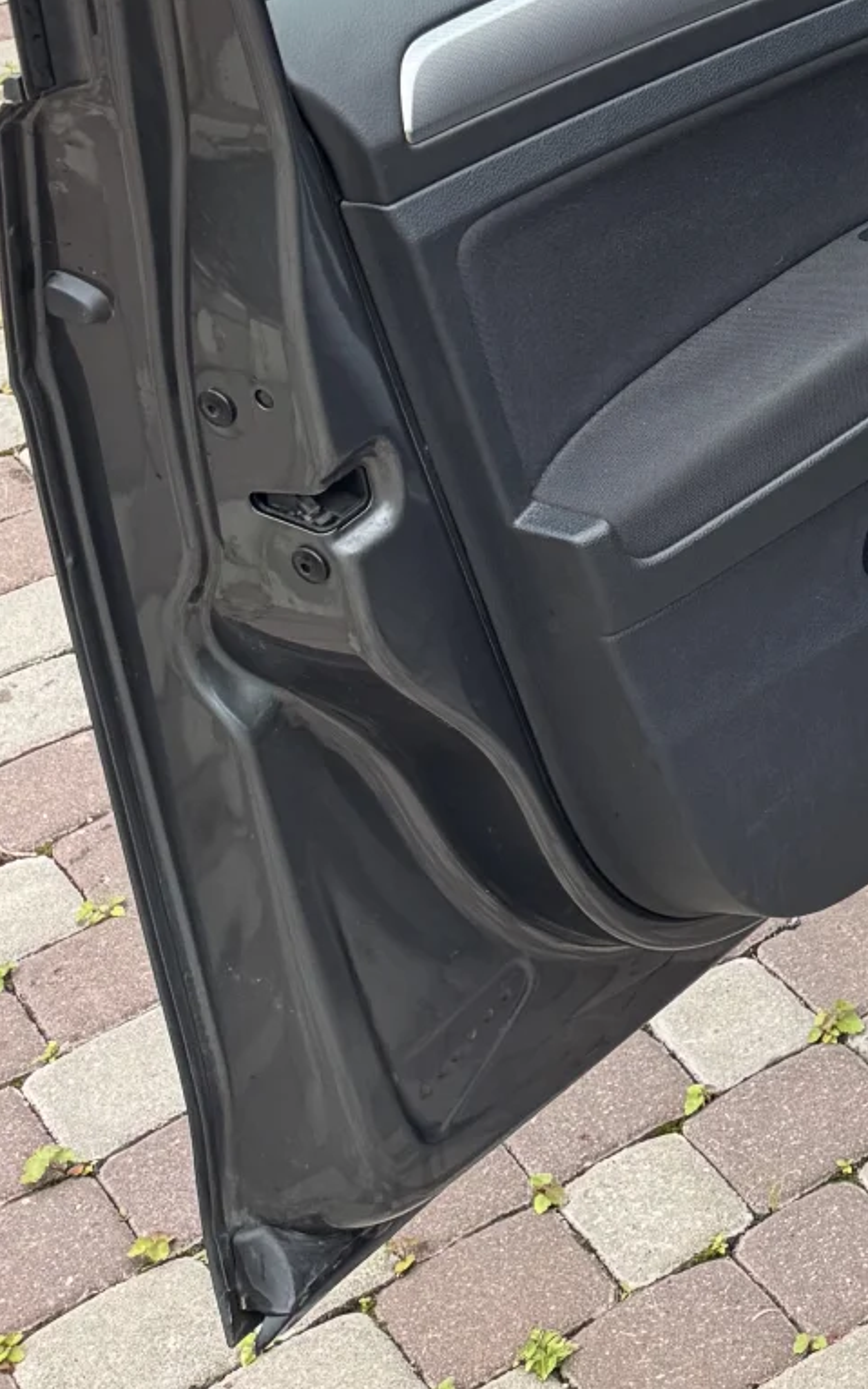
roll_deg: +2.7
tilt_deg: -16.7
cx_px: 1651
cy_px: -379
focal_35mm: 85
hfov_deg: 13.5
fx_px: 3216
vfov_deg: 22.1
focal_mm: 6.76
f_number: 1.78
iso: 80
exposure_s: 1/315
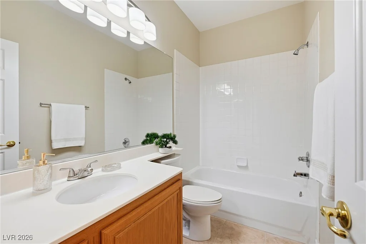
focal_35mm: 16
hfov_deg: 98.5
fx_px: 158
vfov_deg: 75.5
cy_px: 122
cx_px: 183
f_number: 9
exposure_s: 1/200
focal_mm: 15.5
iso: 500
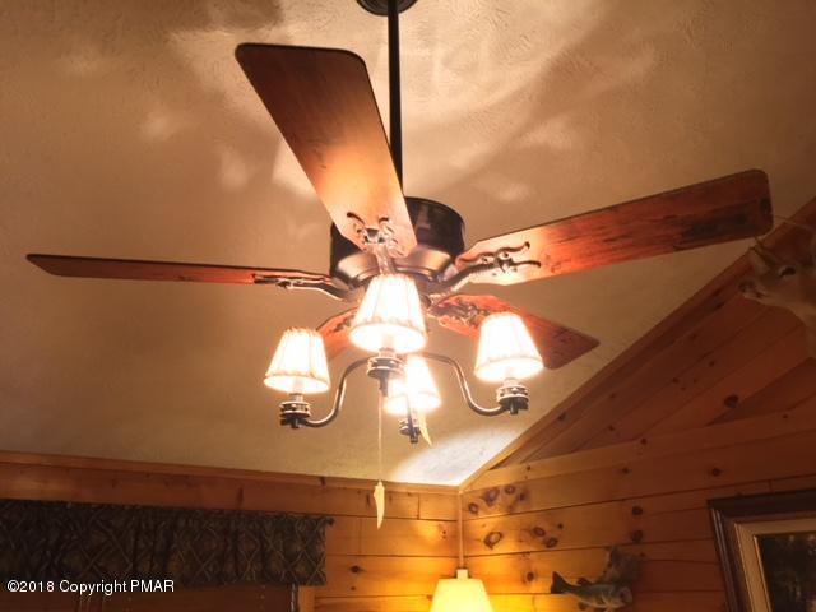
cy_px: 306
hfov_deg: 61.7
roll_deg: +1.5
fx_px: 684
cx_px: 408
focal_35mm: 29
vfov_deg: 48.2
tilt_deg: +23.6
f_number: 2.2
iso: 200
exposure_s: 1/15
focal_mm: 4.15
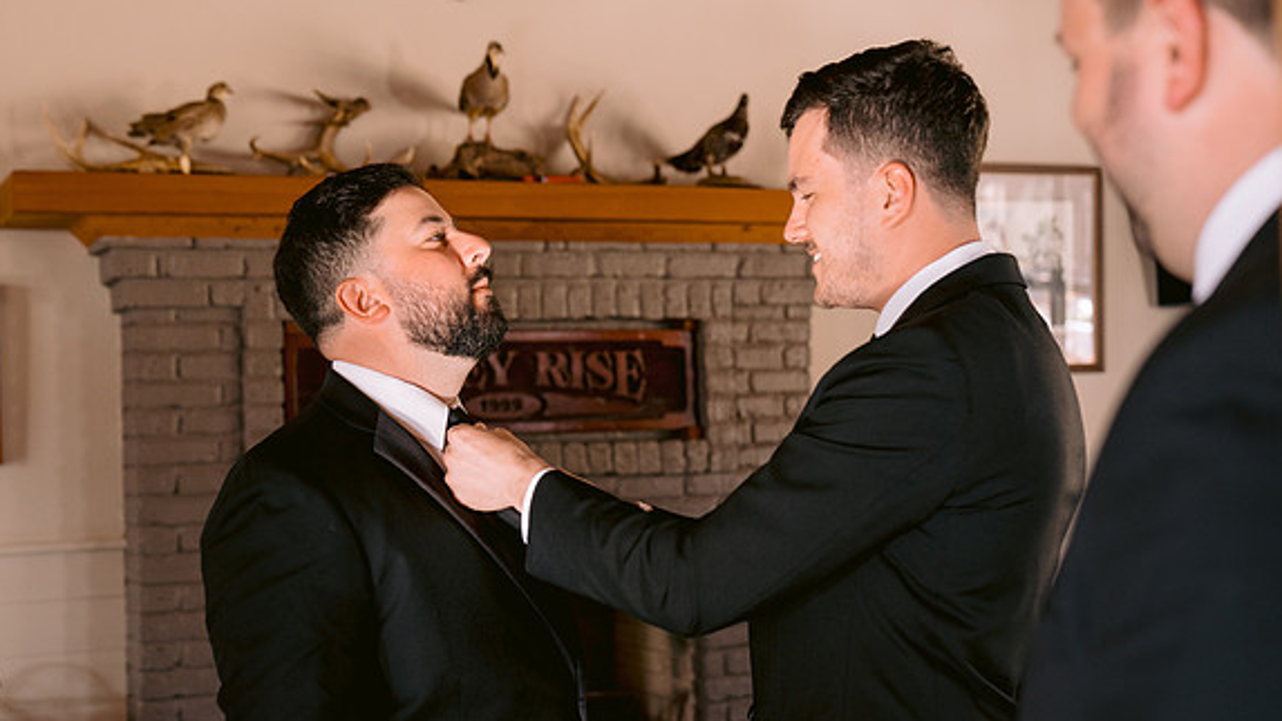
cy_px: 357
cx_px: 644
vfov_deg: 22.6
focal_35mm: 53
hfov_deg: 39.2
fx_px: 1801
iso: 800
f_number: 3.5
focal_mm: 50
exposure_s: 1/50
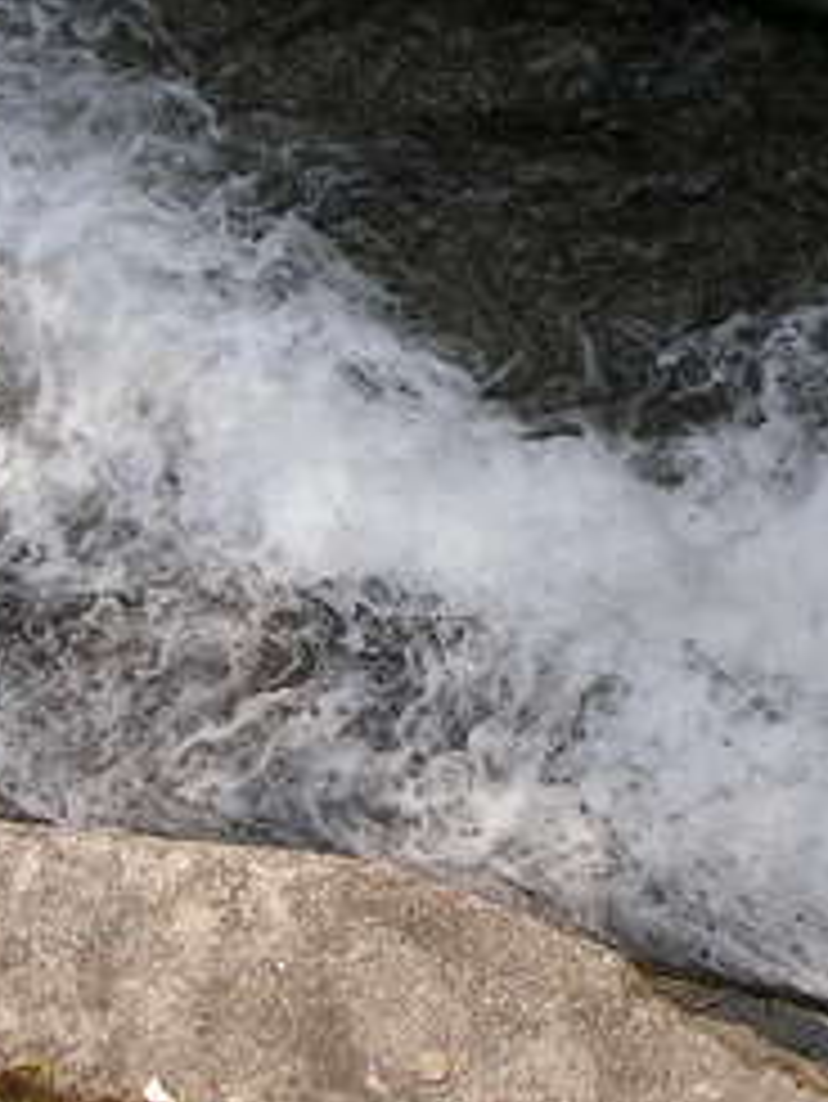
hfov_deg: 18.7
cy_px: 681
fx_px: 2517
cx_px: 421
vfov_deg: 24.6
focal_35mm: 79
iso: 64
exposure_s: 1/500
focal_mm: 6
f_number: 4.8
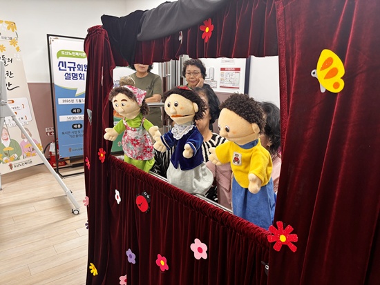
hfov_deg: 67.3
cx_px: 190
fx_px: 286
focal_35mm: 26
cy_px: 142
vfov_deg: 53.1
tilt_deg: -14.0
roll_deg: -1.4
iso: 125
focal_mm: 5.96
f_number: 1.6
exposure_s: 1/60
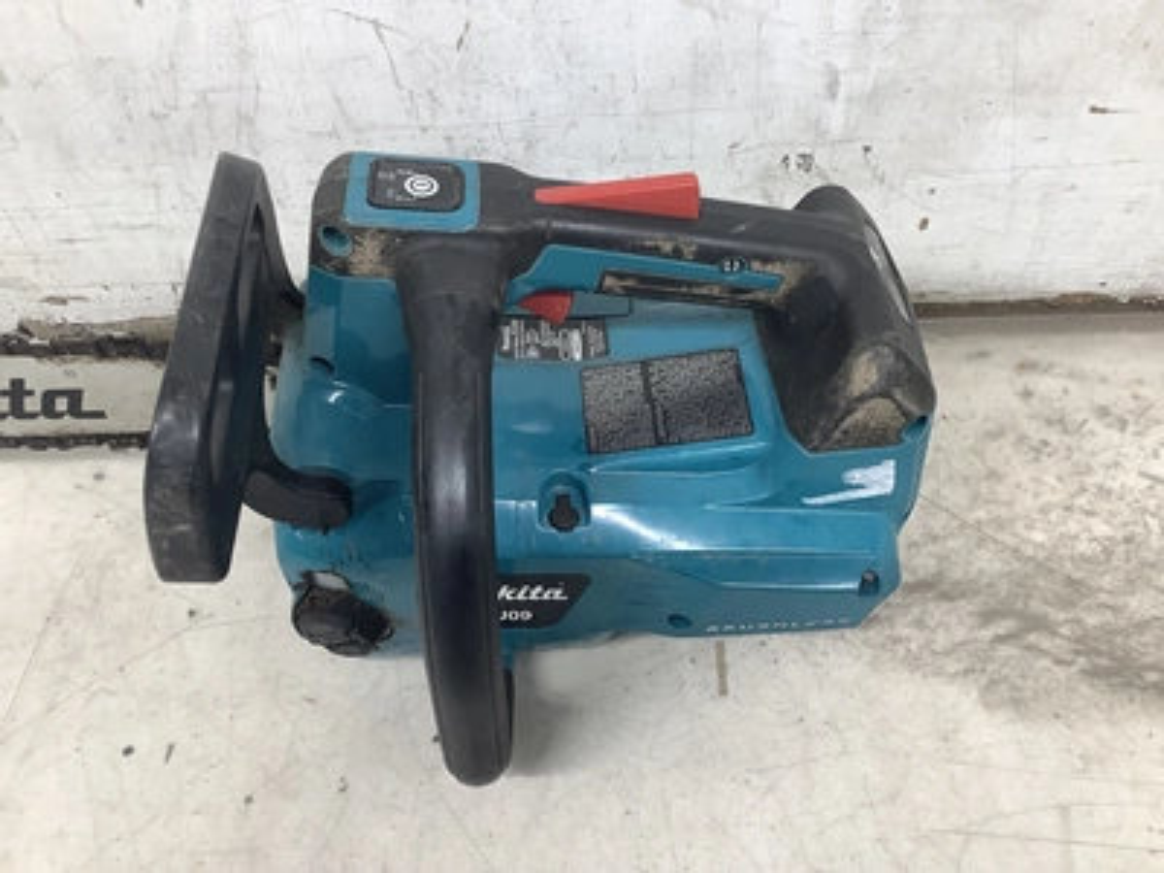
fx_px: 1042
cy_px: 436
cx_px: 582
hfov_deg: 58.4
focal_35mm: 31
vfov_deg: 45.4
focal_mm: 3.3
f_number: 2.4
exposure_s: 1/60
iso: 64
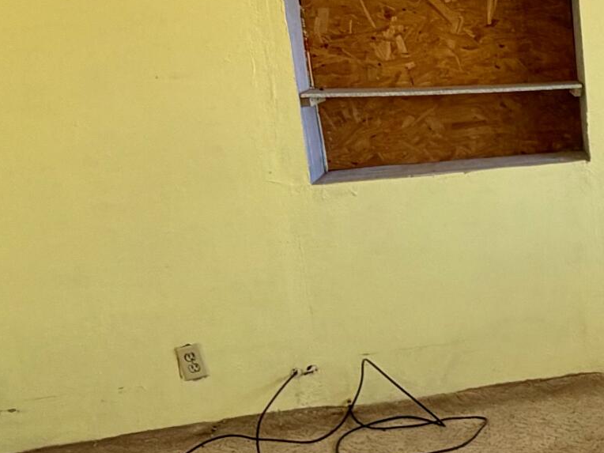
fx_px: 960
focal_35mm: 55
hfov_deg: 28.2
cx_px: 803
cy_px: 239
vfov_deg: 26.6
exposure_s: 1/121
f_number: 2.2
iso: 100
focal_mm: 2.22
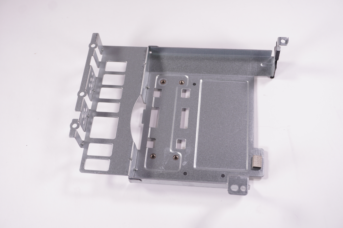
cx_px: 172
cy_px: 114
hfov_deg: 43.6
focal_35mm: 45
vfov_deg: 29.8
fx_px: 428
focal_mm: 30
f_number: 5.6
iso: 320
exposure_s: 1/200
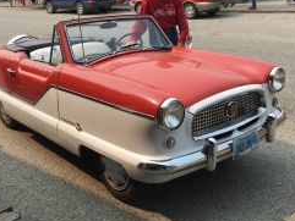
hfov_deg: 42.9
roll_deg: +2.3
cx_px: 153
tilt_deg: -15.4
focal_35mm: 44
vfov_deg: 32.7
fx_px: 375
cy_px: 83
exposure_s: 1/916
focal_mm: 4.15
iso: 25
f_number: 2.2
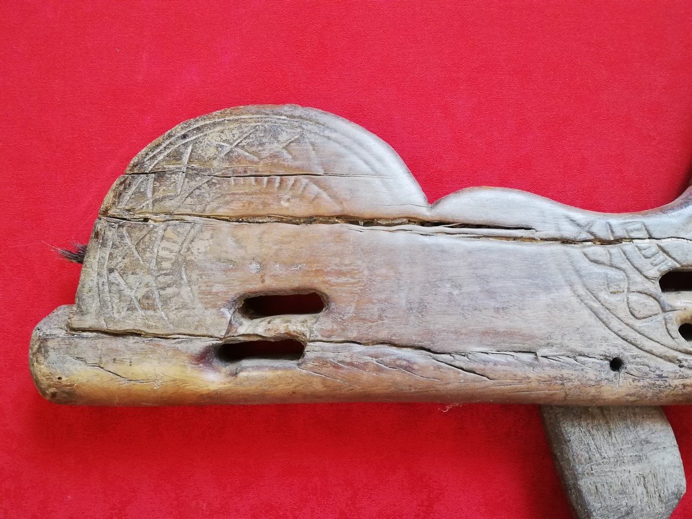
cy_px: 260
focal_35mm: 33
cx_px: 346
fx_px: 660
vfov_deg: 42.9
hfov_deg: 55.4
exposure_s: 1/24
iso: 500
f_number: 2.2
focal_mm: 3.81
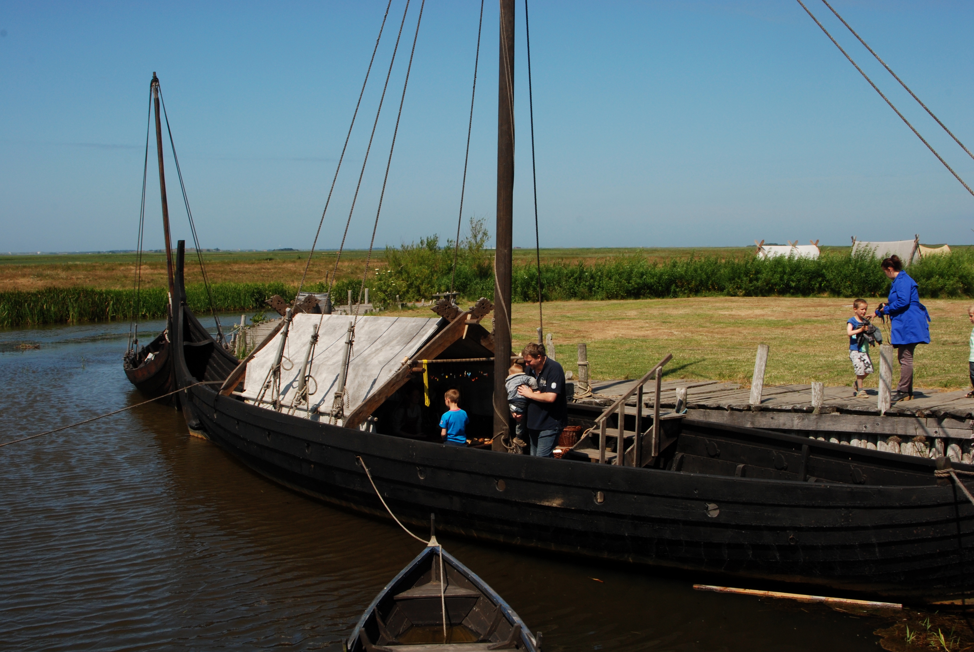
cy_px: 326
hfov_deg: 46.3
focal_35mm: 42
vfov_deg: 32.0
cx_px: 487
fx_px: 1138
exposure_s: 1/125
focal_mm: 28
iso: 200
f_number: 18
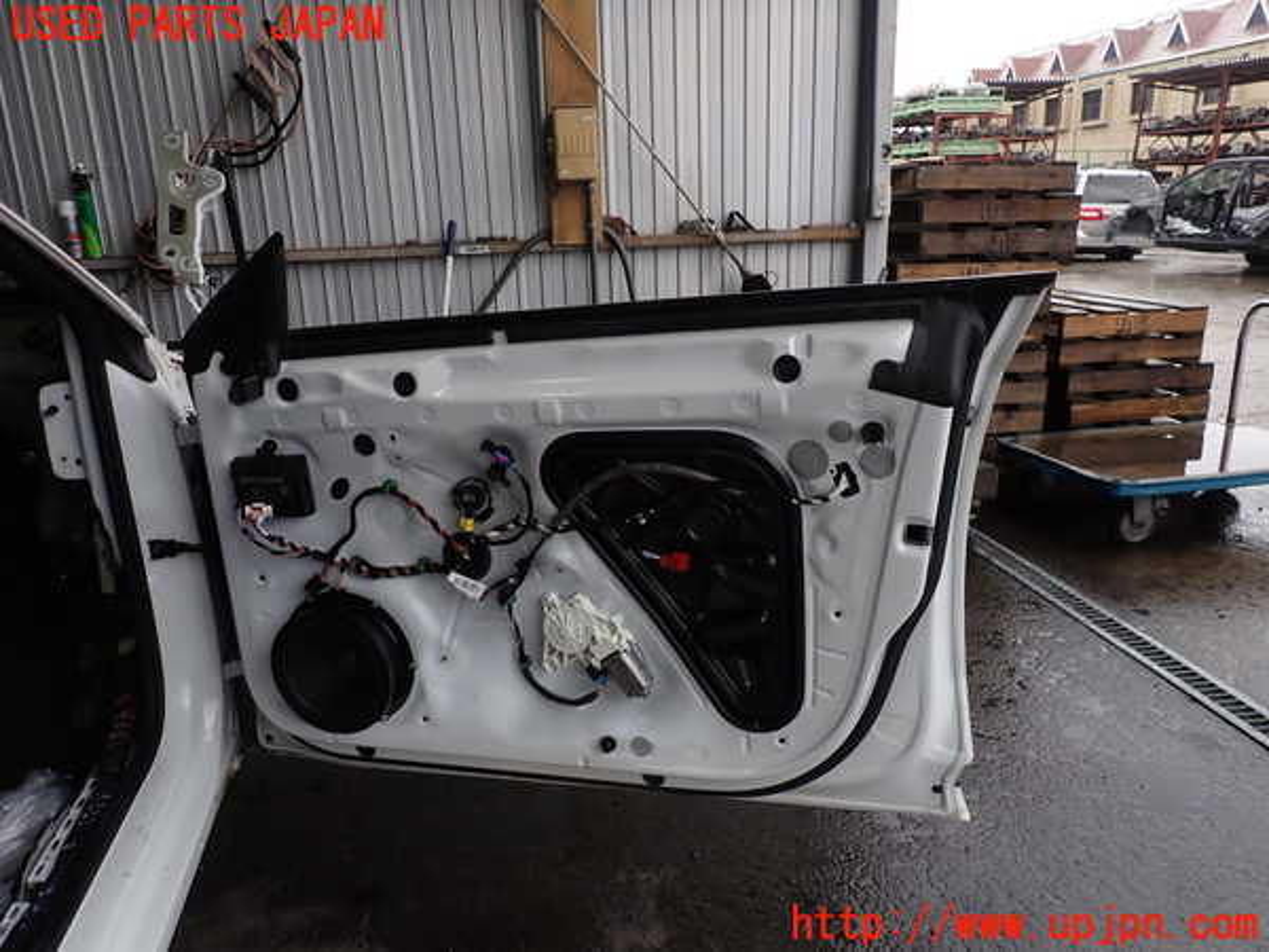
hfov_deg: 69.4
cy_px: 476
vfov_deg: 54.9
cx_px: 634
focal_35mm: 25
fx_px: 916
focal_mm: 4.5
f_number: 2.8
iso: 100
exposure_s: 1/400
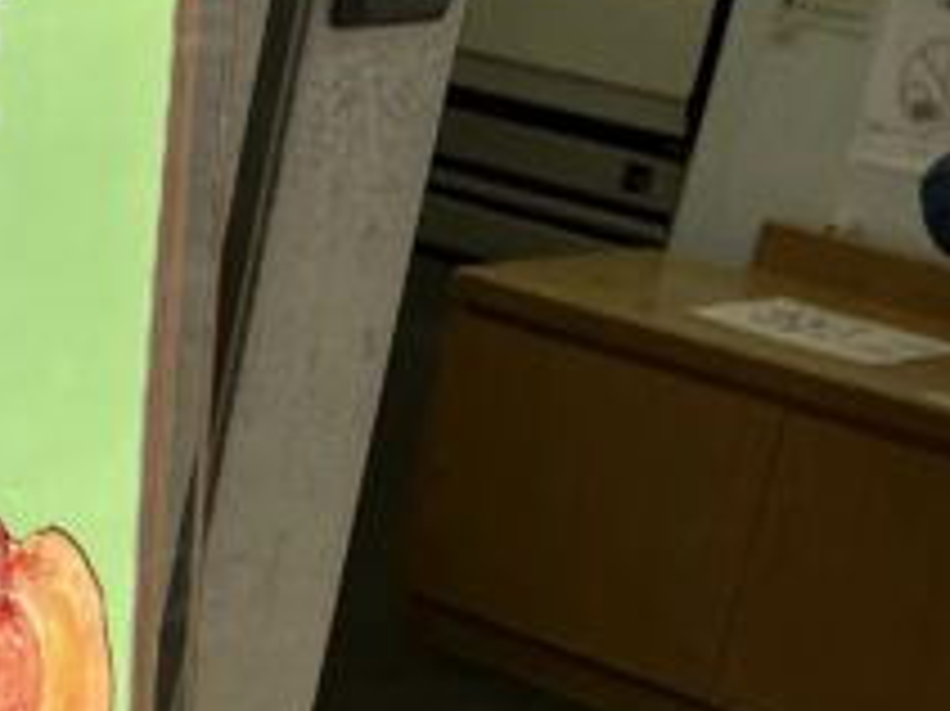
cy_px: 1017
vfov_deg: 10.6
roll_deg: -2.5
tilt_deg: -24.5
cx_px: -1126
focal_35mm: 136
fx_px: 3730
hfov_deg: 12.3
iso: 32
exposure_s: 1/430
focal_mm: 3.99
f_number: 1.8
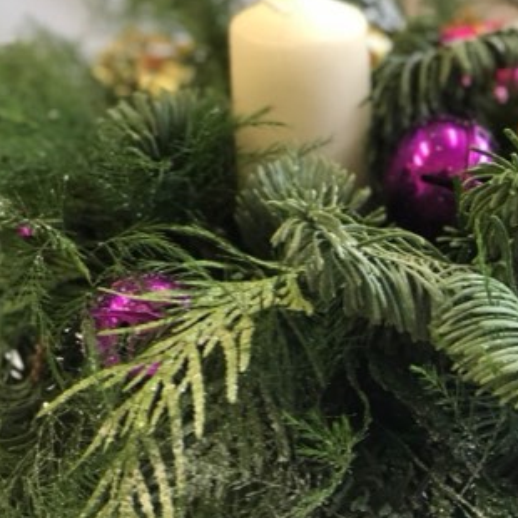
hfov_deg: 16.7
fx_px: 1761
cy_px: 309
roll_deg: +2.2
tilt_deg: -29.9
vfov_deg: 16.7
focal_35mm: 104
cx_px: 223
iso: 250
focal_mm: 6.6
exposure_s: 1/33
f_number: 2.8
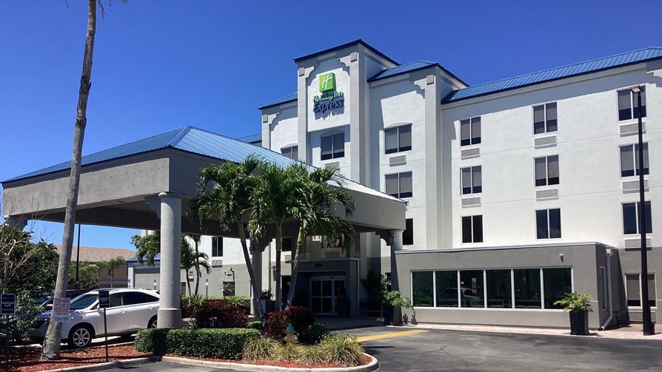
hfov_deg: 58.0
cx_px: 331
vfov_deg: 34.3
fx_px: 597
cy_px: 247
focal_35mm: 34
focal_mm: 3.3
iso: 25
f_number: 2.4
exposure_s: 1/1567
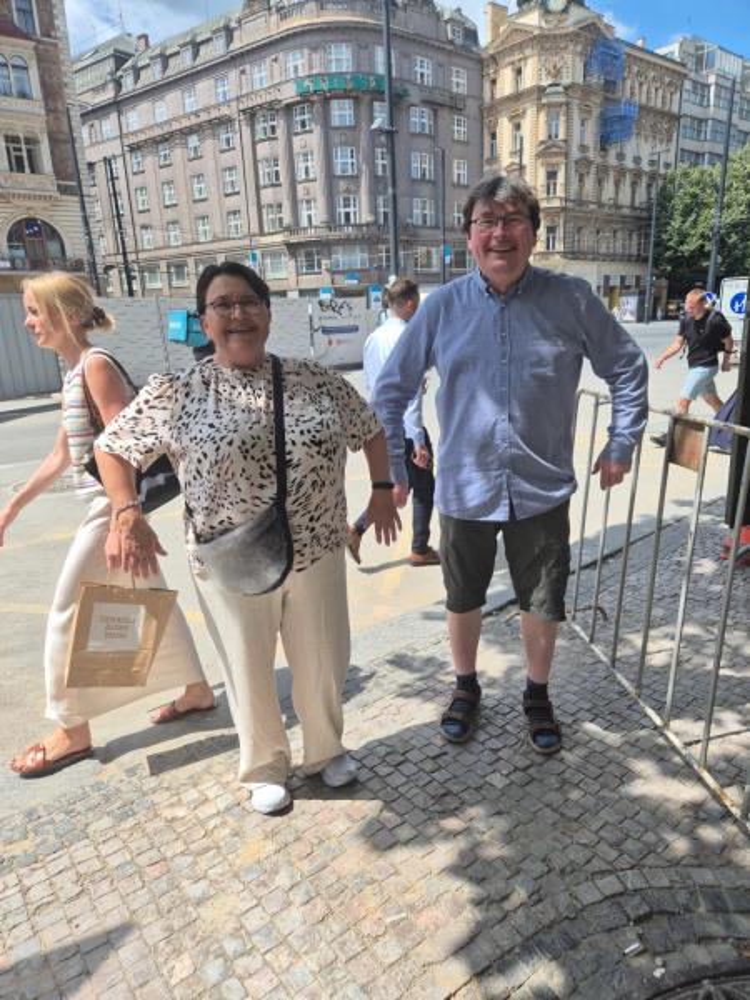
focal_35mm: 23
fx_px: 664
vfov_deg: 73.9
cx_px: 375
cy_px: 500
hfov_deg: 58.9
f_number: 1.8
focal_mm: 5.4
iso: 25
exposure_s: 1/1052
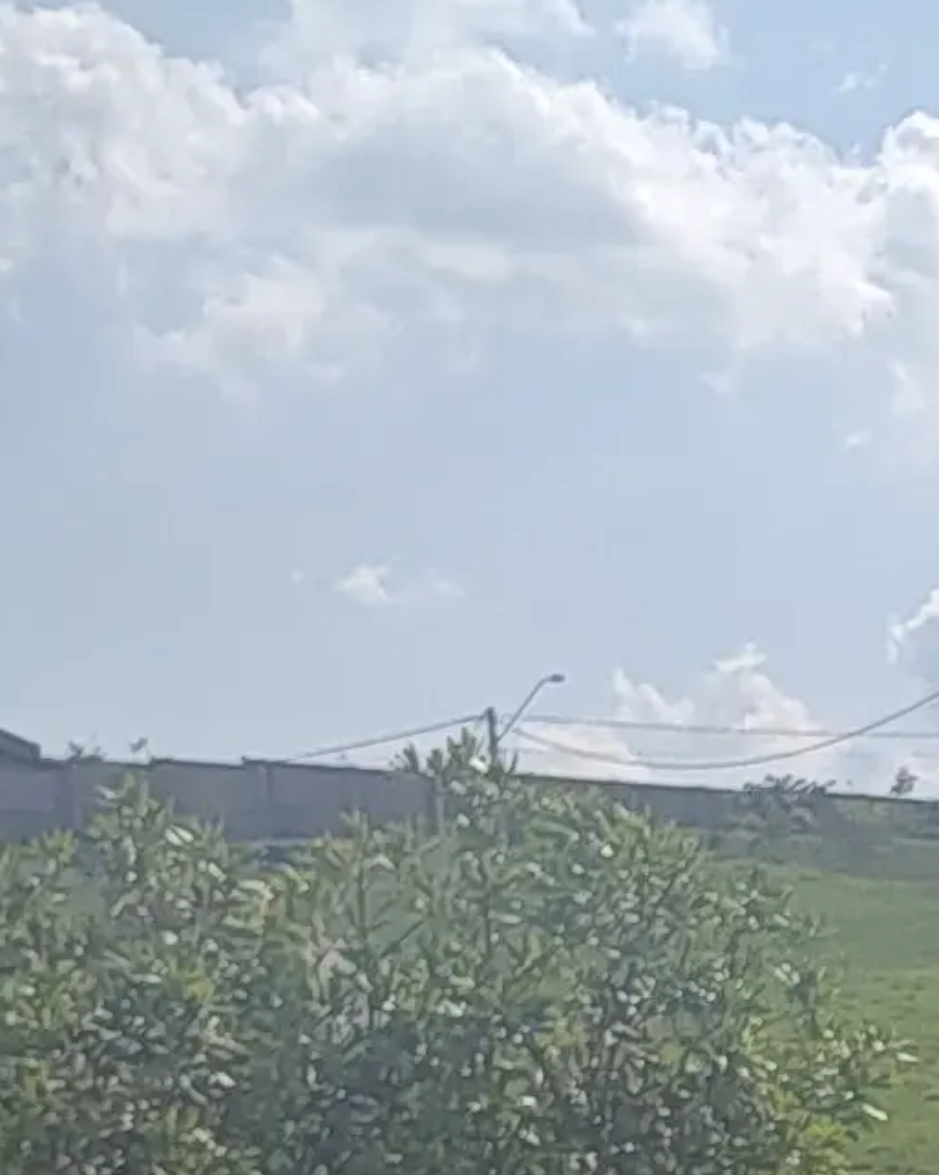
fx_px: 4970
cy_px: 1888
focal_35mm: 143
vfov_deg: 12.6
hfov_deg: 9.2
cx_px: 2578
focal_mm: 5.56
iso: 100
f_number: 1.8
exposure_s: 1/3660
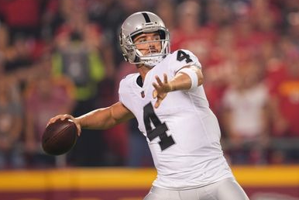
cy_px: 98
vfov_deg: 3.3
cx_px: 151
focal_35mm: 414
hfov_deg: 5.0
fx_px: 3441
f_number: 2.8
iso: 2000
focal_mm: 400
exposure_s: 1/1600
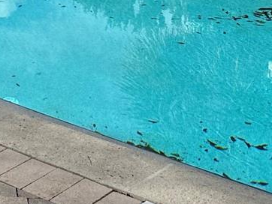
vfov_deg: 12.6
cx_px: -185
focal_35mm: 106
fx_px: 833
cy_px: -176
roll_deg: +0.4
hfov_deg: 16.2
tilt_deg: -2.2
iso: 80
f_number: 1.78
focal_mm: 6.86
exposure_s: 1/4762
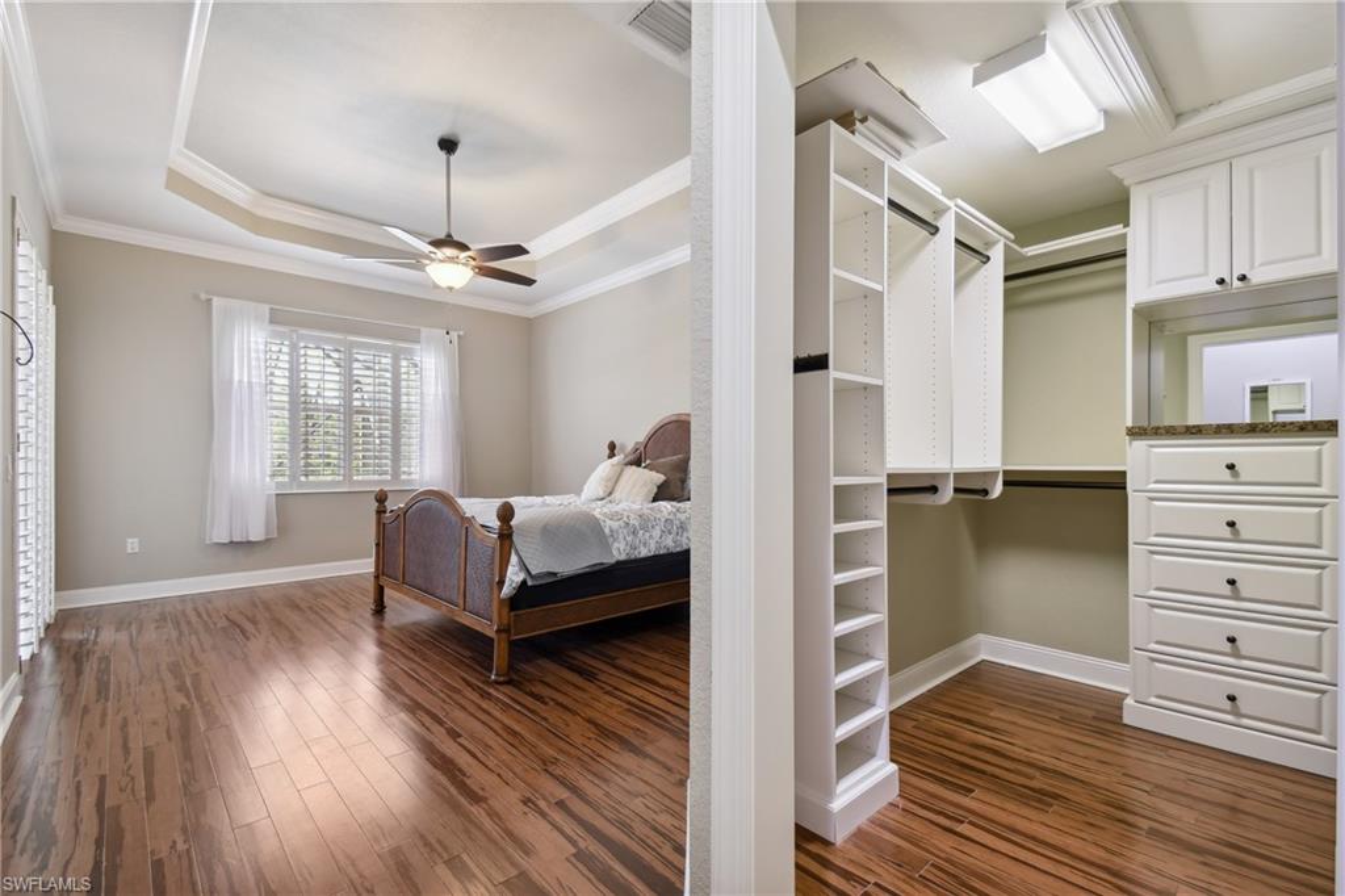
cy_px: 448
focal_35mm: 15
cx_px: 672
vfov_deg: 77.3
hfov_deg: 100.4
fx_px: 560
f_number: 7.1
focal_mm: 10
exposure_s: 1/1.25
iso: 100
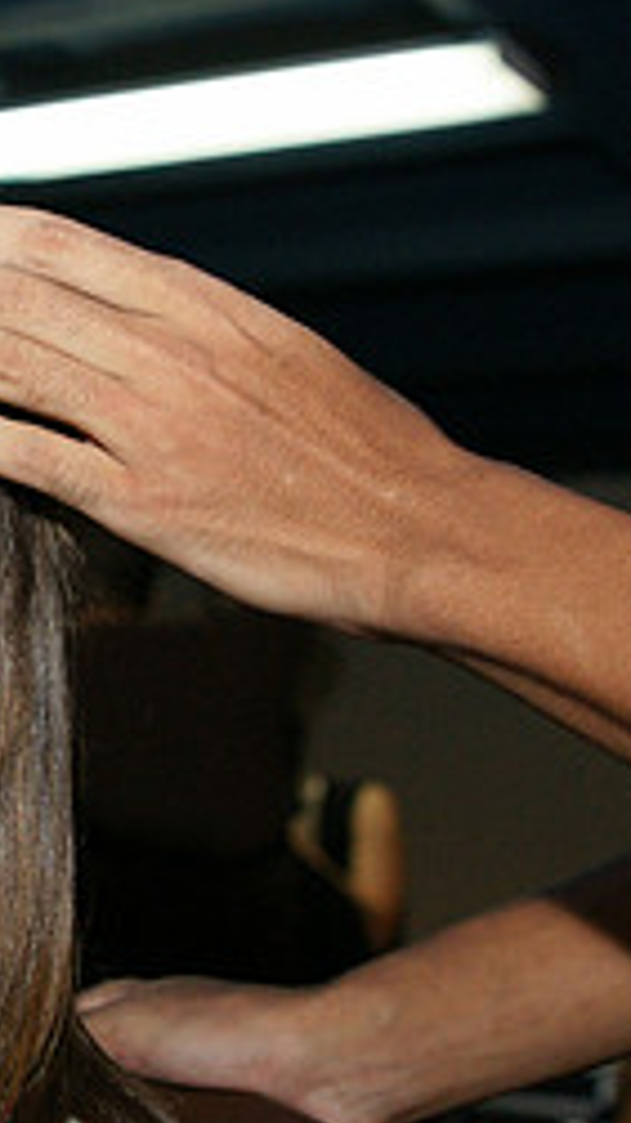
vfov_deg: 24.5
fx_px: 2590
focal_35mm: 87
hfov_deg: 13.0
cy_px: 526
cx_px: -367
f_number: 3.2
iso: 800
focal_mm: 24
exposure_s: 1/160
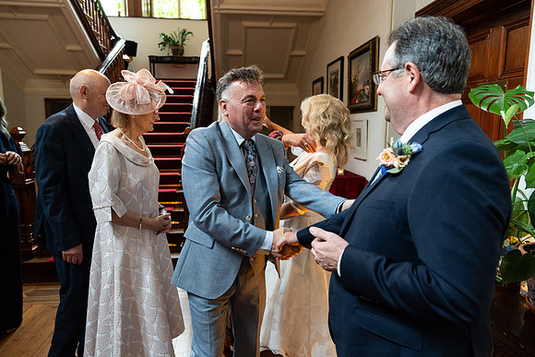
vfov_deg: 53.2
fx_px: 357
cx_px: 268
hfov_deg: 73.7
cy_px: 178
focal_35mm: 24
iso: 5000
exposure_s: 1/200
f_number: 3.5
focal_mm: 24
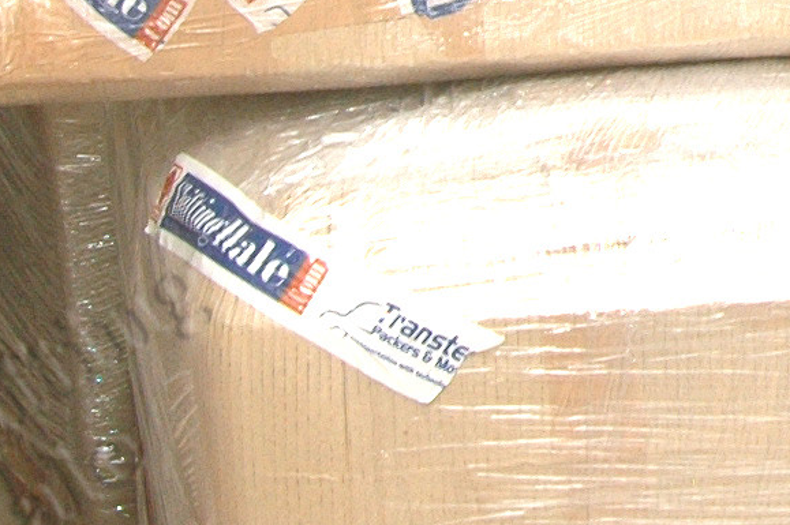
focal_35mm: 187
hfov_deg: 10.0
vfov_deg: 7.0
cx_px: 1718
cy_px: -597
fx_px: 4100
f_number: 6.3
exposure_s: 1/500
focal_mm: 24
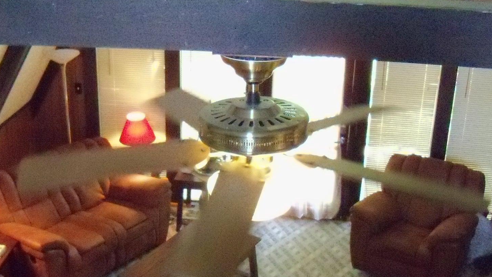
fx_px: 704
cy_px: 209
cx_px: 222
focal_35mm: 54
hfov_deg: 38.5
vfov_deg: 22.0
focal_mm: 6.2
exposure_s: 1/40
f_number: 3.5
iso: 2000
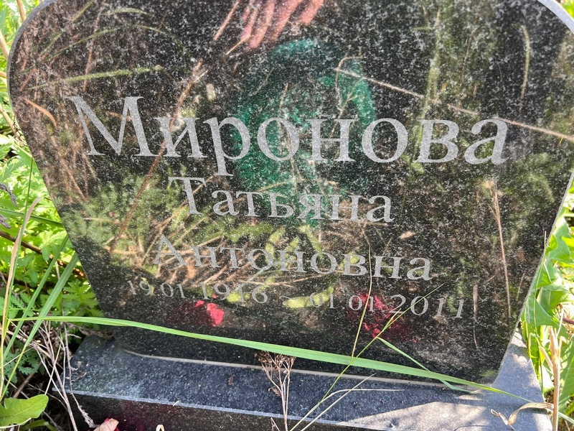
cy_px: 216
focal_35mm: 26
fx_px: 431
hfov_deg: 67.3
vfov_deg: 53.1
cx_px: 287
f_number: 1.5
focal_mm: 5.7
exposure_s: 1/125
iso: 32
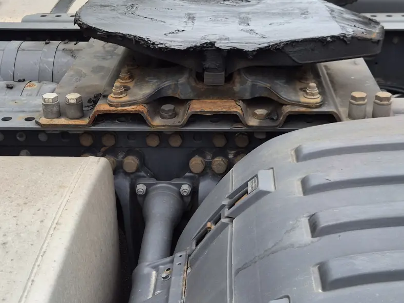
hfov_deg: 34.3
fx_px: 653
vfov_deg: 26.1
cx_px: 218
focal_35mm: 56
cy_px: 136
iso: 25
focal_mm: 5.4
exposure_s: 1/528
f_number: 1.8
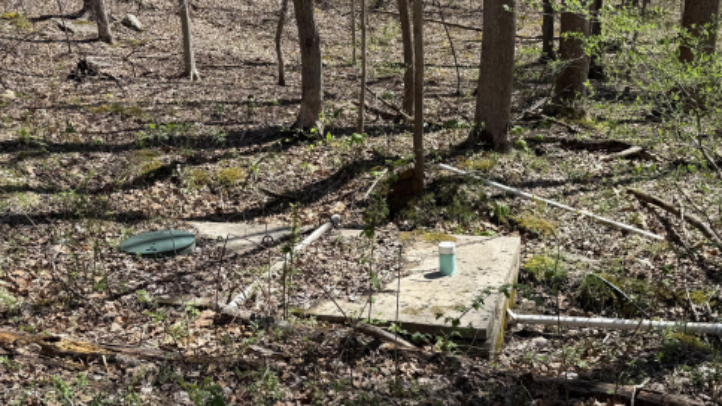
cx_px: 356
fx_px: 689
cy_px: 293
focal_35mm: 36
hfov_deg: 55.3
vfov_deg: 32.3
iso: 80
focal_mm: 6.76
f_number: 1.78
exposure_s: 1/2445
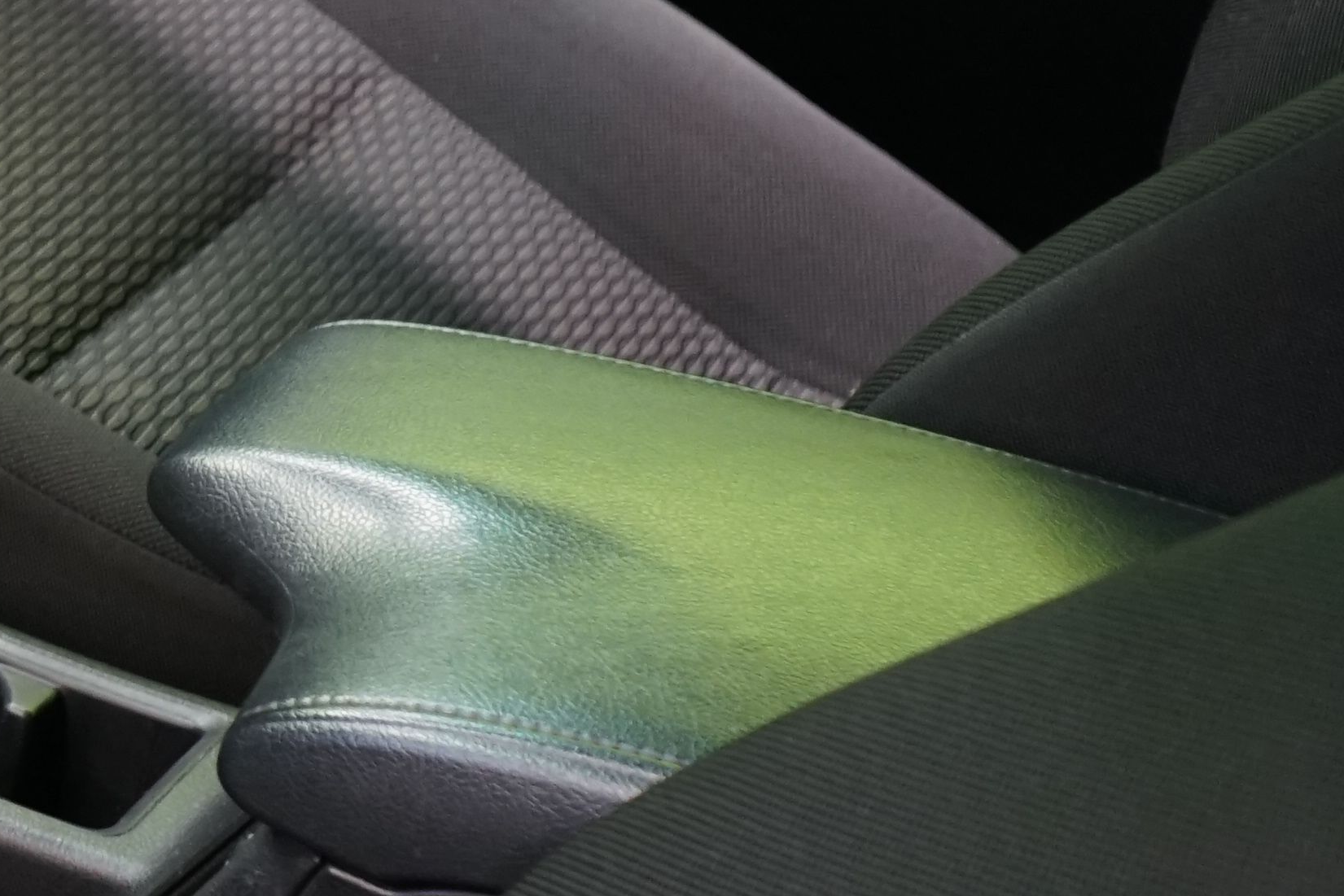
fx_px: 4069
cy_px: 103
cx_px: -981
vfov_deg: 12.5
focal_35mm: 109
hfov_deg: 16.2
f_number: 4.5
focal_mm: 30
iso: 1600
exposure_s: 1/15
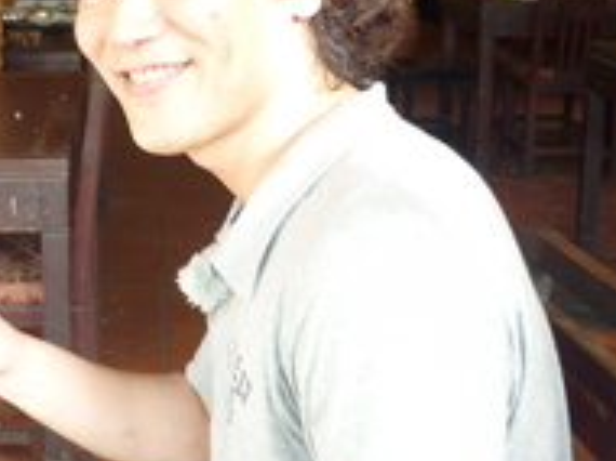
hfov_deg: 26.1
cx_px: 104
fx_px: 1297
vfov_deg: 20.1
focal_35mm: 73
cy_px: 232
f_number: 2.8
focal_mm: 5.5
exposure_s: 1/15
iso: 80
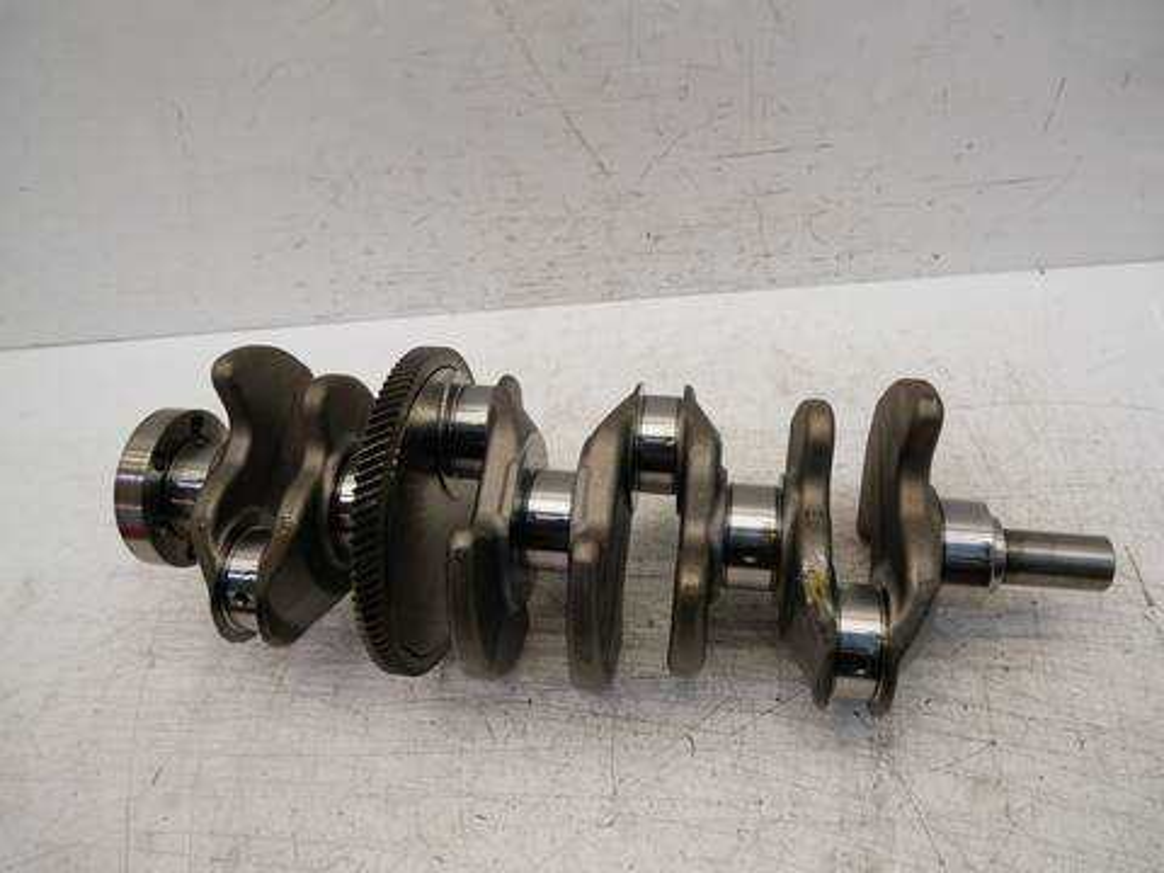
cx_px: 582
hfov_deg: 71.6
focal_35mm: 24
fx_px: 807
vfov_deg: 56.8
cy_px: 436
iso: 200
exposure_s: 1/60
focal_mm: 12
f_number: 3.5
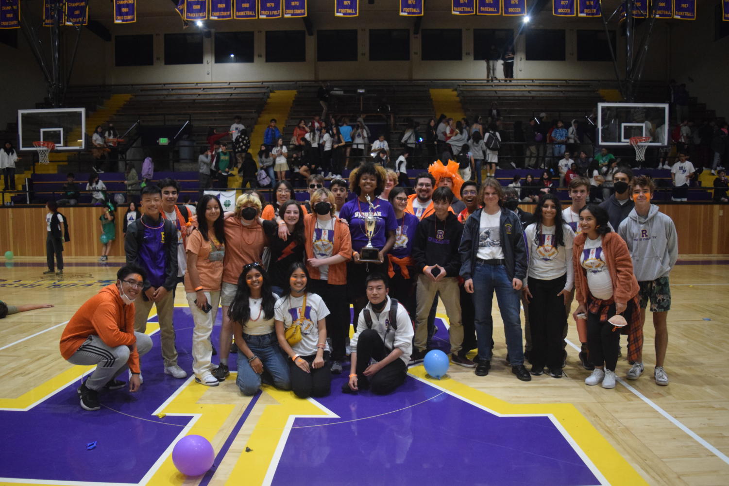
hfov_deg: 67.4
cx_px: 364
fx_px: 547
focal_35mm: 27
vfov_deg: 47.9
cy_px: 243
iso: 3200
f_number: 3.5
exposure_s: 1/320
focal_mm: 18
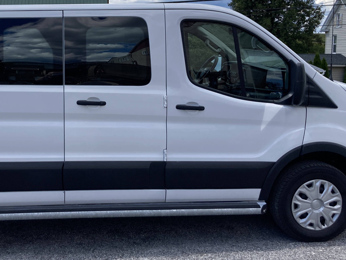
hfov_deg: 35.0
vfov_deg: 26.9
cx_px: 101
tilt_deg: -4.0
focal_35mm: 54
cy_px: 92
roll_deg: -2.1
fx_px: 540
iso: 20
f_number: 1.8
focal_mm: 3.99
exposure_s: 1/2114
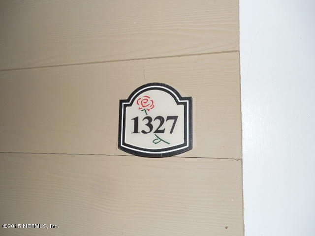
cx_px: 158
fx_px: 227
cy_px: 118
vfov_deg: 54.9
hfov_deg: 69.4
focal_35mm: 25
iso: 125
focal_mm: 4.5
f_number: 3.3
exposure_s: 1/25
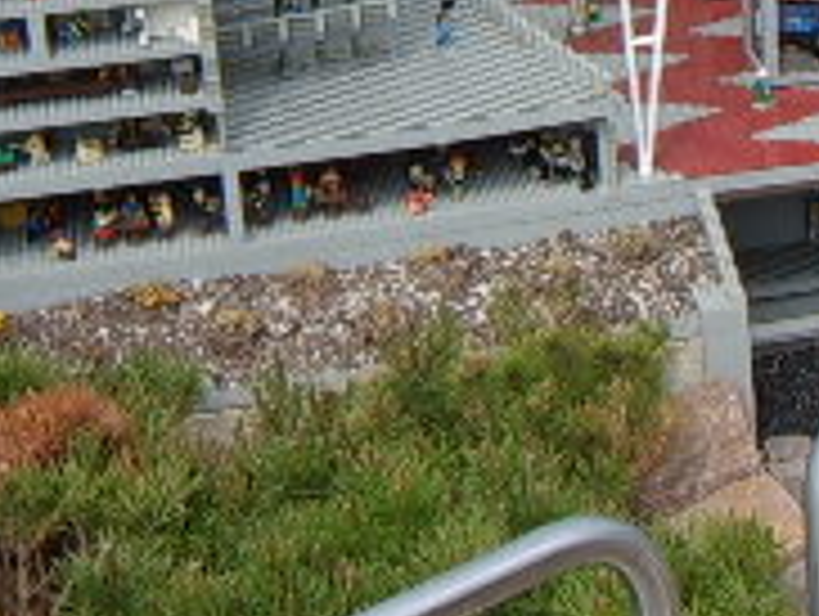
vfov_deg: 13.1
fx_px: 2582
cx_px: 1170
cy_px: -193
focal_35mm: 109
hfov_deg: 16.6
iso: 50
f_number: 6.7
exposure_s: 1/176
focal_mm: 8.13
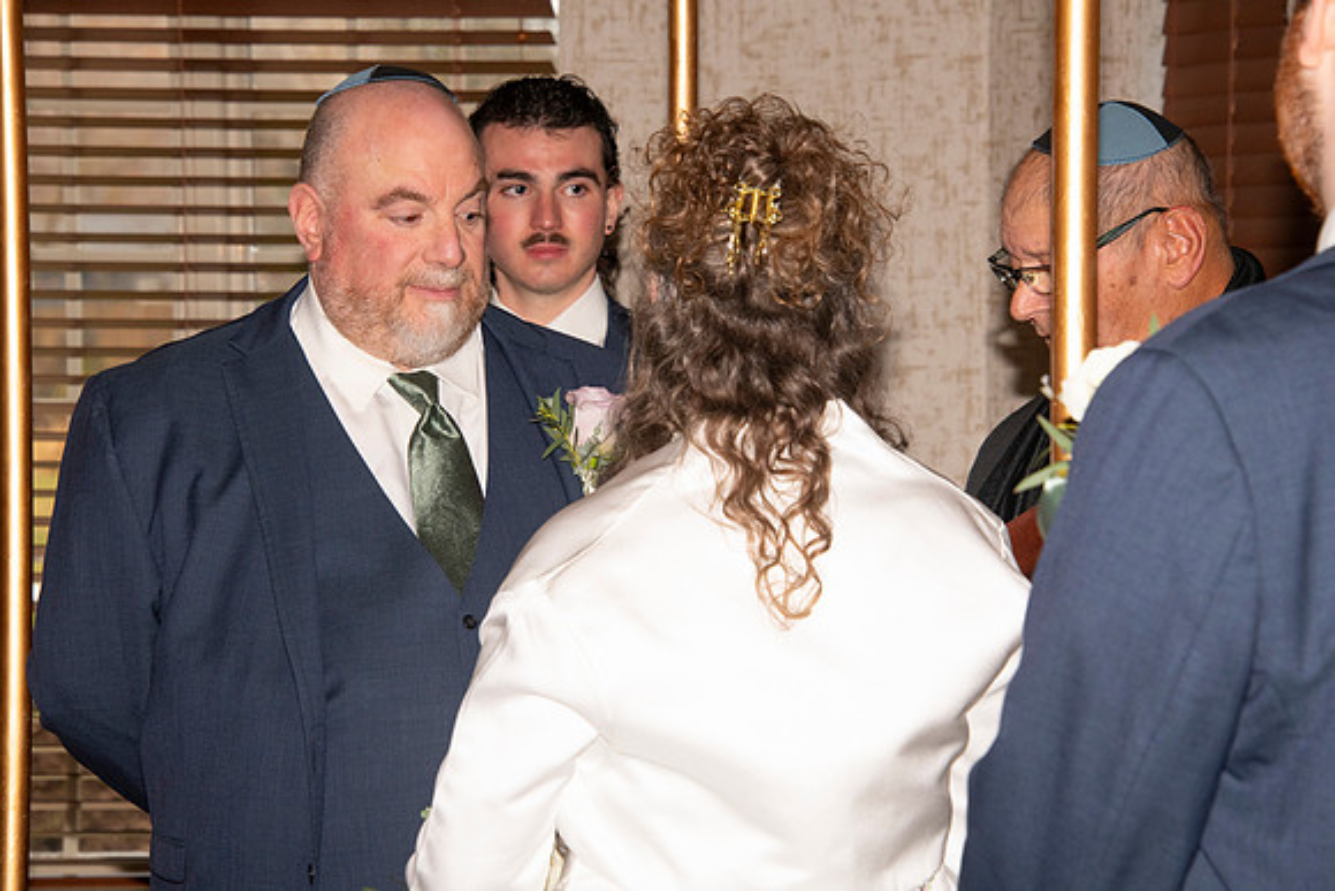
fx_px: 5378
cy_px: 446
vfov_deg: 9.5
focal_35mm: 145
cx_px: 668
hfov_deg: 14.2
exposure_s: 1/160
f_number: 10
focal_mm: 145
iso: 1000
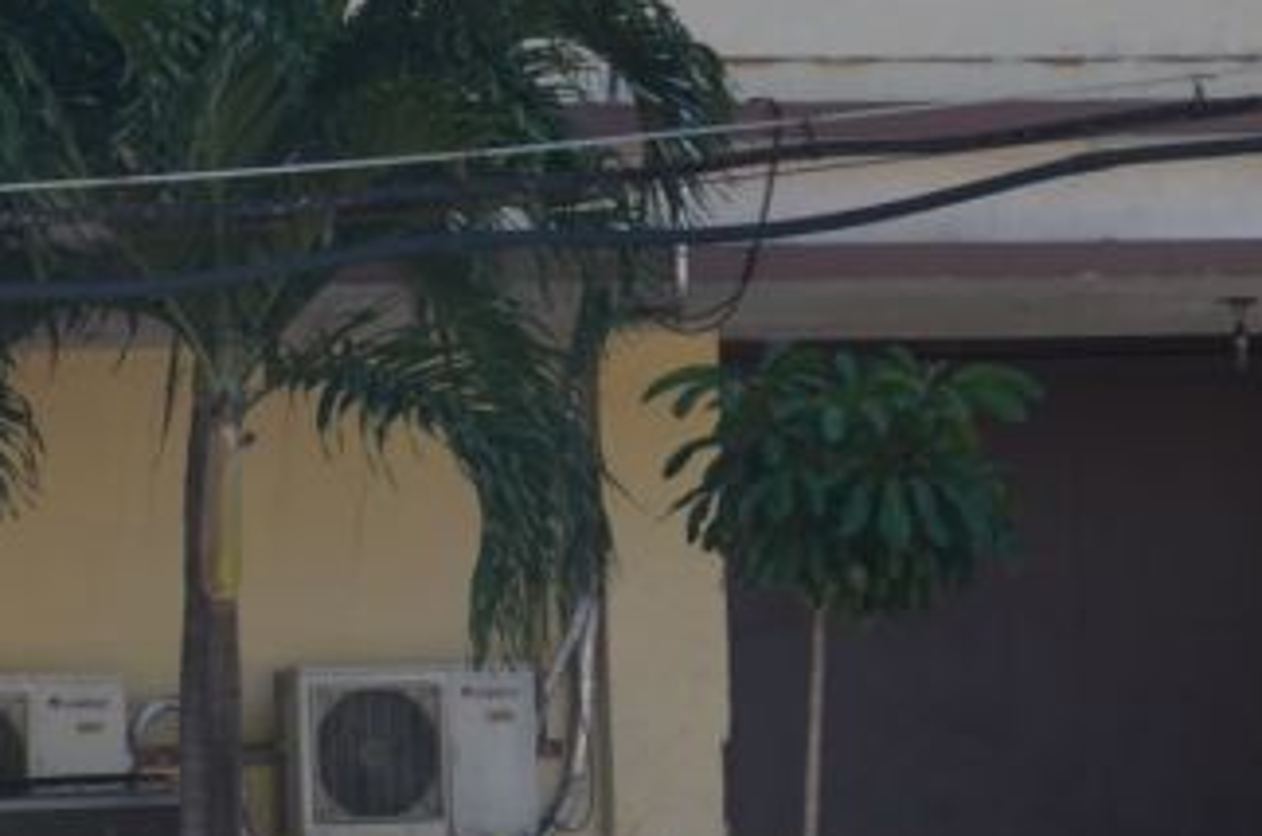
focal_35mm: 152
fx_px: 5318
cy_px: 1090
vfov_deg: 8.9
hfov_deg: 13.3
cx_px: -70
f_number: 7.1
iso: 100
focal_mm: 32
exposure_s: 1/160
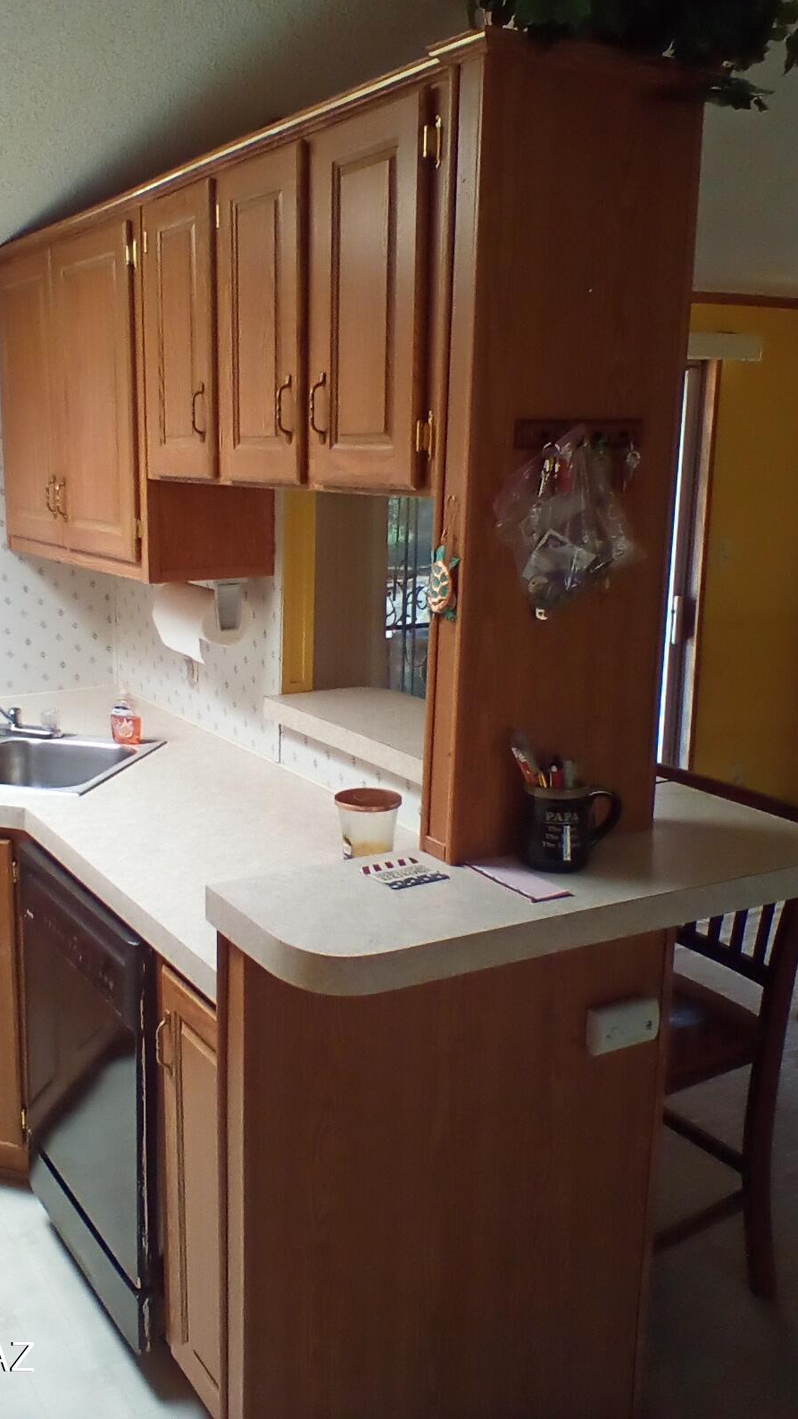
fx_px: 1279
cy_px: 707
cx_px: 285
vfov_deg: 58.0
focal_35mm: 34
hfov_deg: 34.4
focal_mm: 2.38
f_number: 2.4
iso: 107
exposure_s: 1/40
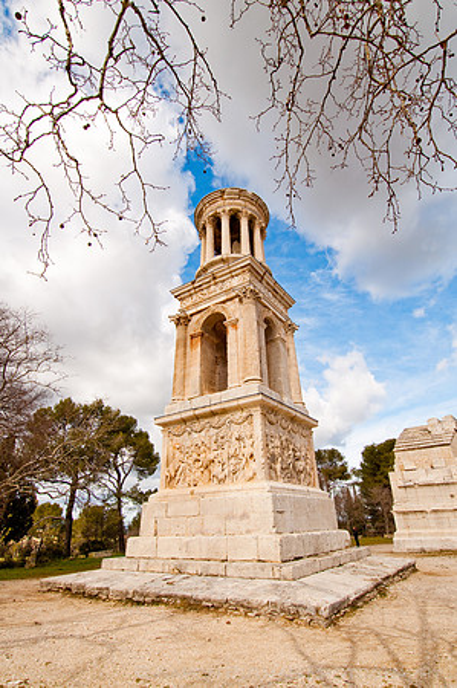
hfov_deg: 67.3
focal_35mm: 18
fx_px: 344
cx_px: 228
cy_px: 344
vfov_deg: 90.1
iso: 200
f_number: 9.5
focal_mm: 12
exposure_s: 1/350
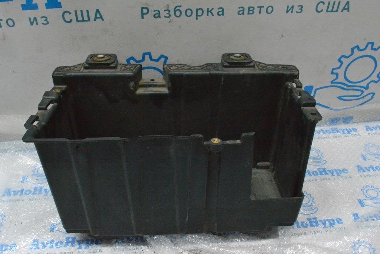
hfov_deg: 57.2
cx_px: 190
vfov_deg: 40.0
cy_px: 127
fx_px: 348
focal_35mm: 33
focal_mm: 22
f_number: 11
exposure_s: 1/160
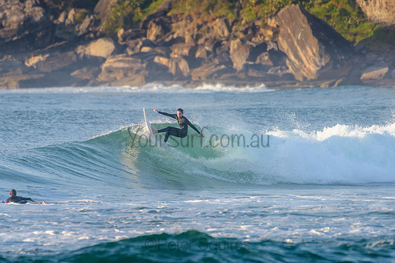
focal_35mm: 613
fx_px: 6729
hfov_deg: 3.4
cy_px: 104
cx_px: 155
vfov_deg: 2.2
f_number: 5.6
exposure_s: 1/2000
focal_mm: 500
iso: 720
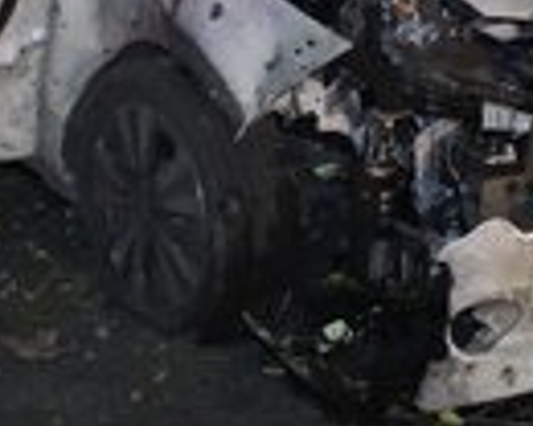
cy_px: -59
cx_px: 164
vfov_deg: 14.8
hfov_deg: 18.9
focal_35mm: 101
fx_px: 1593
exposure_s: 1/15
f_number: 2.8
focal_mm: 35
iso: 12800
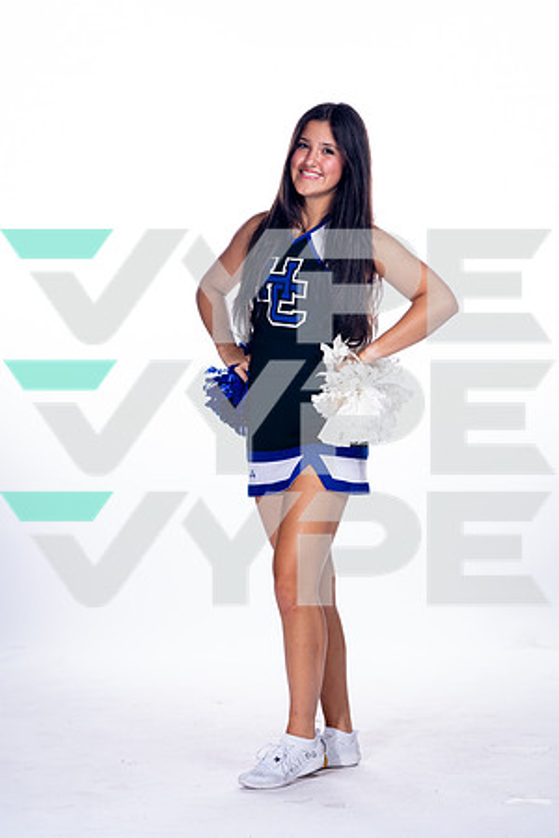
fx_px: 2678
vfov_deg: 17.8
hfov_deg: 11.9
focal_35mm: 115
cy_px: 419
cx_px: 280
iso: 800
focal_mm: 115
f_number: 5.6
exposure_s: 1/250
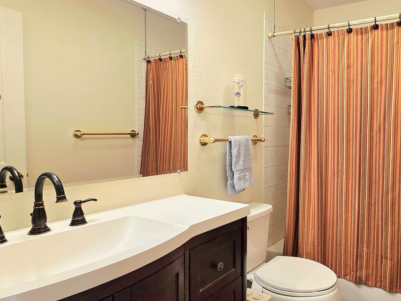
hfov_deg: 68.0
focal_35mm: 23
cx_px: 311
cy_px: 146
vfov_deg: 58.9
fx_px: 266
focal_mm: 2.2
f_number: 1.9
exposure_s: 1/120
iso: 200
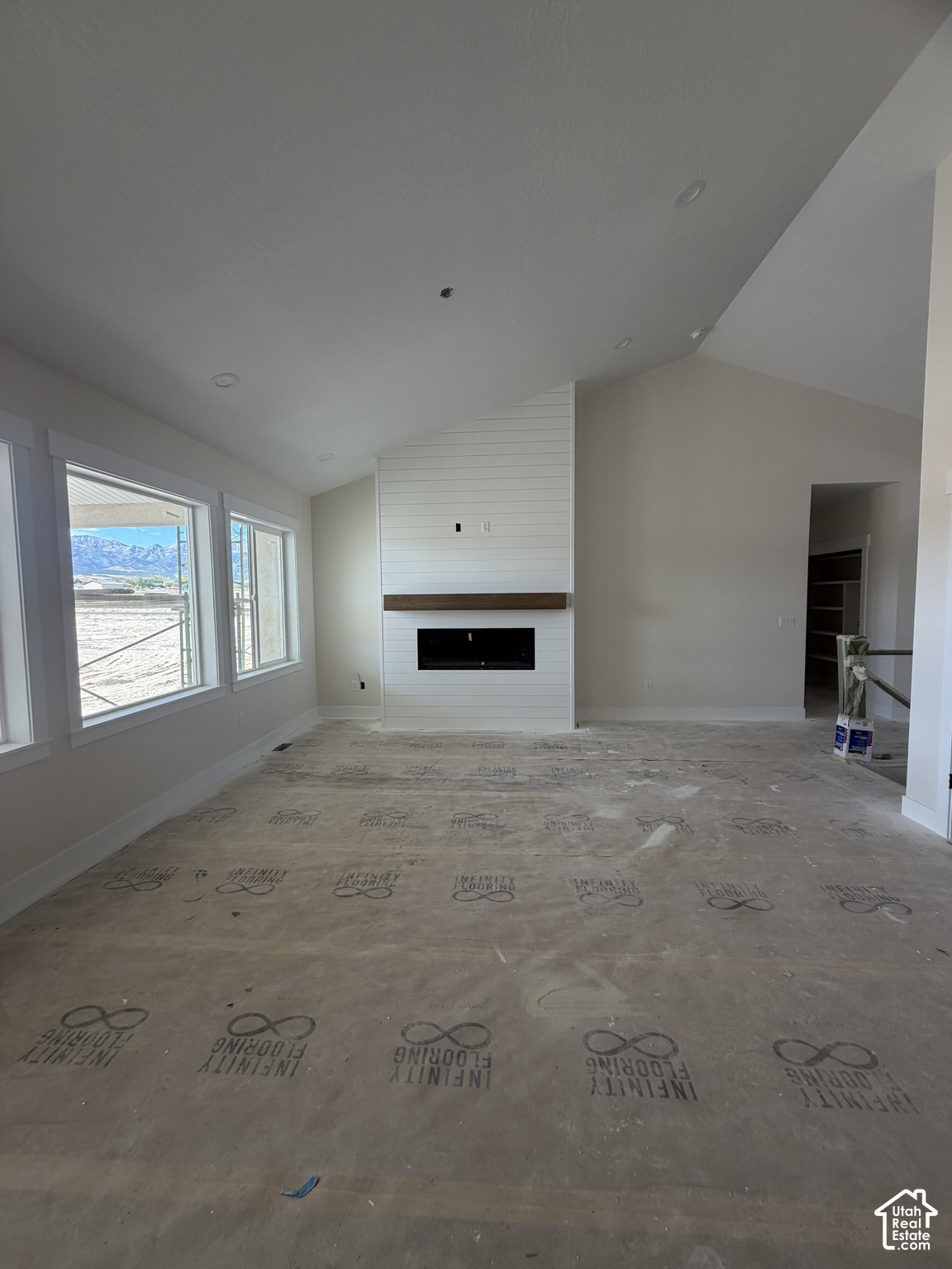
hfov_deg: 85.7
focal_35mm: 14
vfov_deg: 102.1
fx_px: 513
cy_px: 634
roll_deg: +1.4
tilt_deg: -4.4
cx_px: 476
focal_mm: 2.22
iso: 80
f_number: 2.2
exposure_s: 1/121
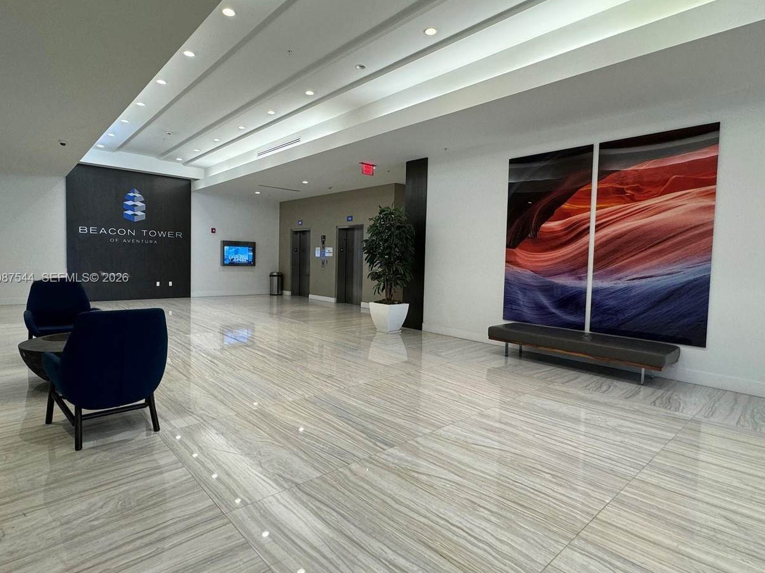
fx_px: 420
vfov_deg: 68.6
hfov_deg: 84.7
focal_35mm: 19
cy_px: 279
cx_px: 375
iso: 160
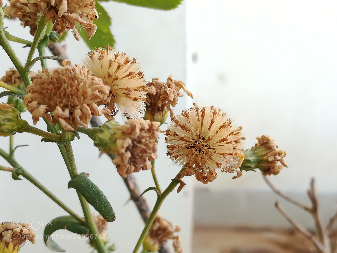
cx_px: 168
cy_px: 126
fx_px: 253
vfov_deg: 53.1
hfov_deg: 67.3
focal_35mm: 26
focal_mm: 3.83
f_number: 2.2
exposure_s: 1/100
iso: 80
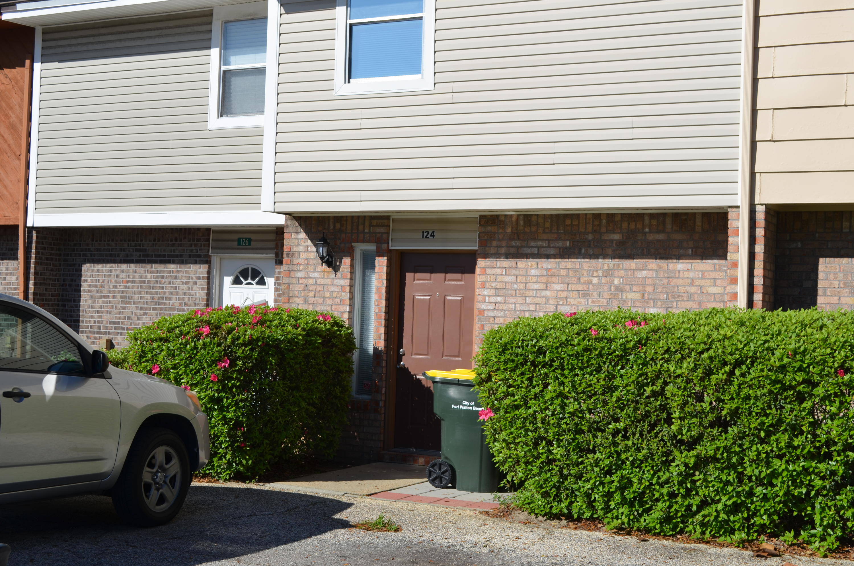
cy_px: 283
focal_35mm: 52
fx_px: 1243
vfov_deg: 25.6
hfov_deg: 37.9
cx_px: 427
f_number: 9
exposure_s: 1/320
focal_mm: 35
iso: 100
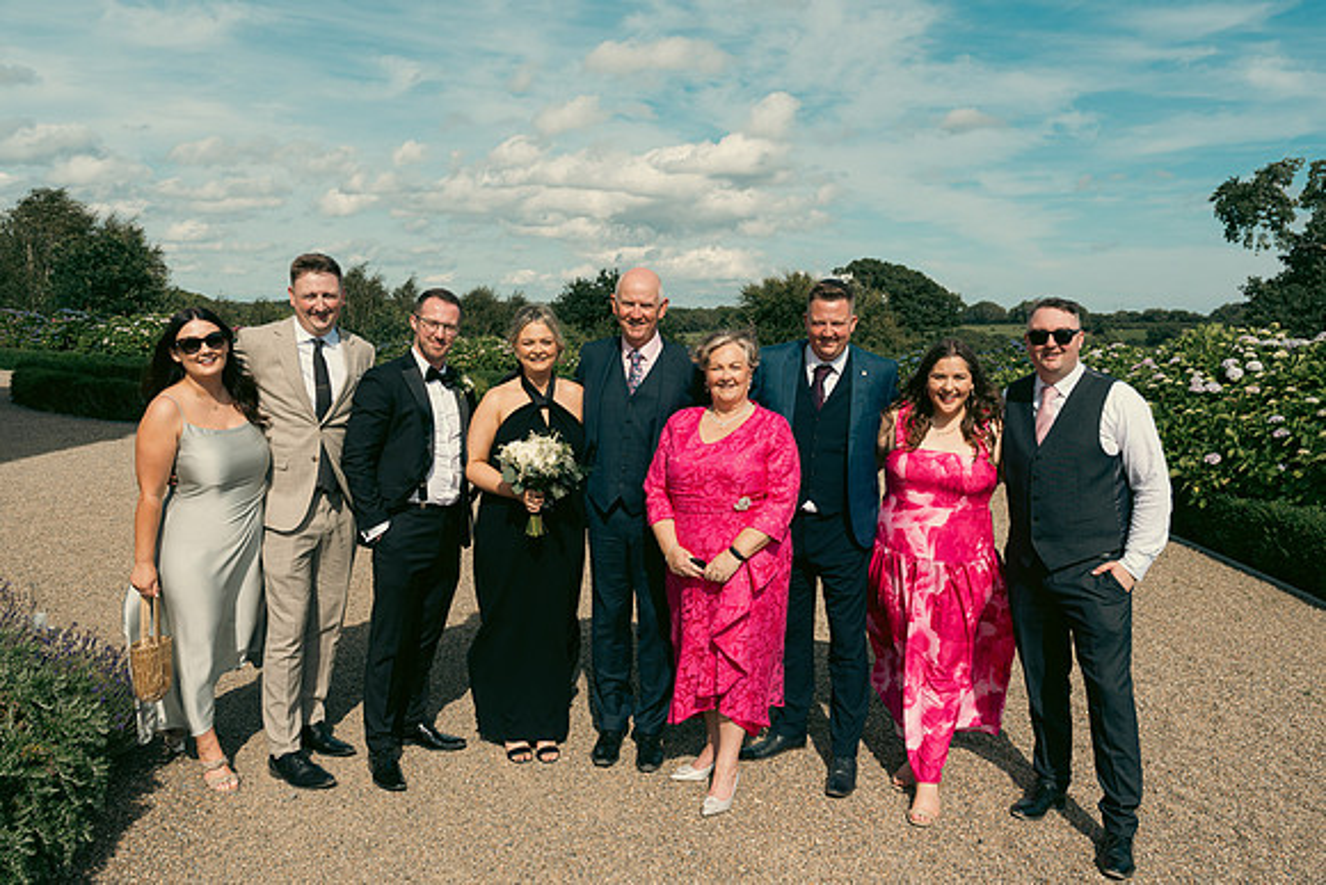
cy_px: 442
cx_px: 663
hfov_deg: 63.6
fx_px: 1068
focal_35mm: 29
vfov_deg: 45.0
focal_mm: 29
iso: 125
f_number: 5
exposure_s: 1/800
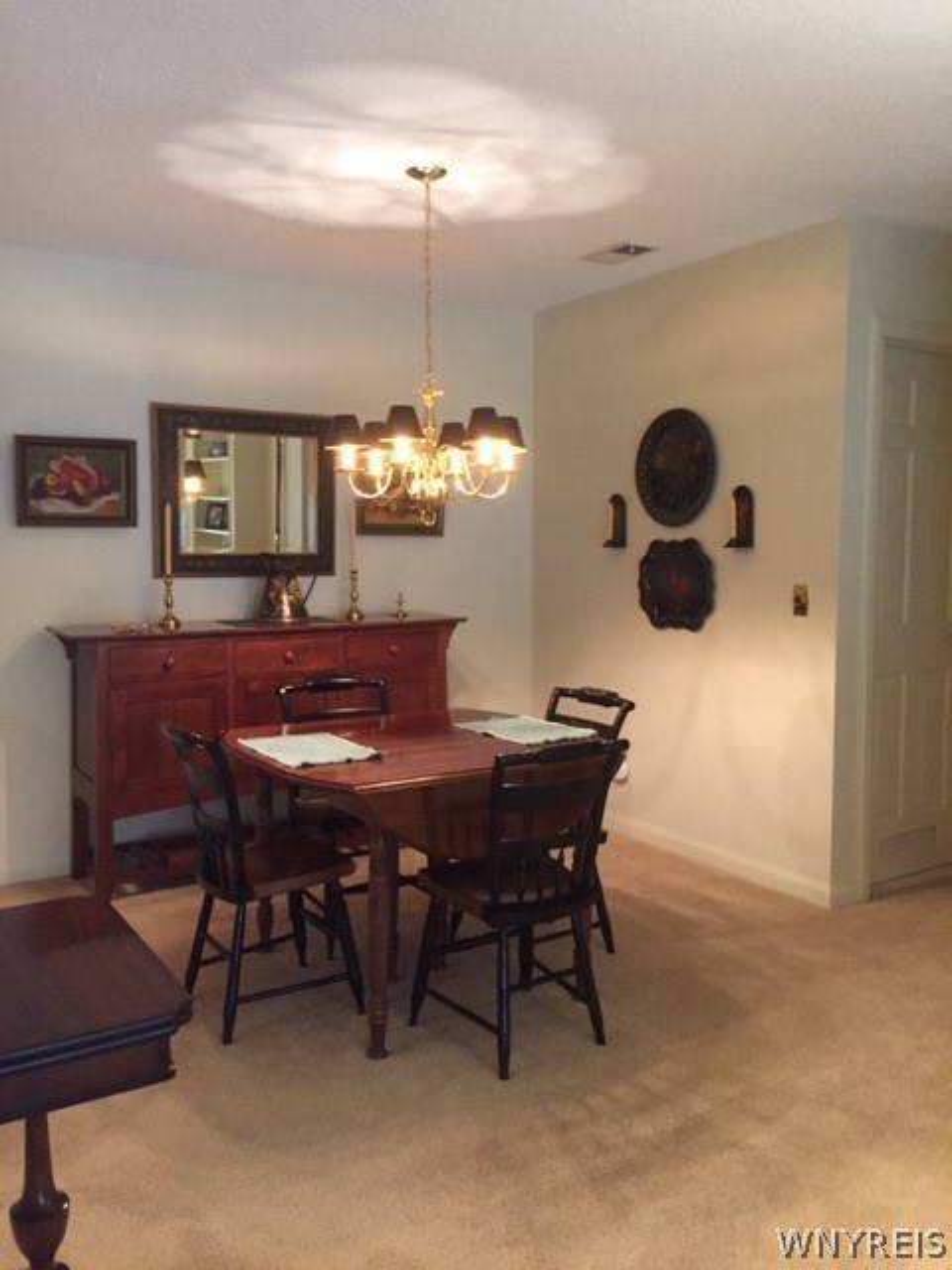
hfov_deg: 48.2
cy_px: 635
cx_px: 476
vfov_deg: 61.7
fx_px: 1063
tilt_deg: -2.7
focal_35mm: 29
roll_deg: +0.3
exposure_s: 1/30
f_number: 2.2
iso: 250
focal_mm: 4.15
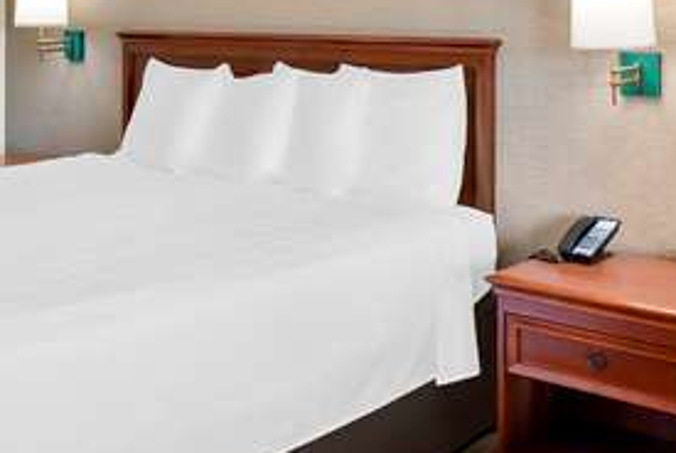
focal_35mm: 52
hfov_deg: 38.1
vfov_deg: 25.0
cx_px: 350
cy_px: 21
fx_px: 977
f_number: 10
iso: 250
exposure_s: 1/1.67
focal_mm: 14
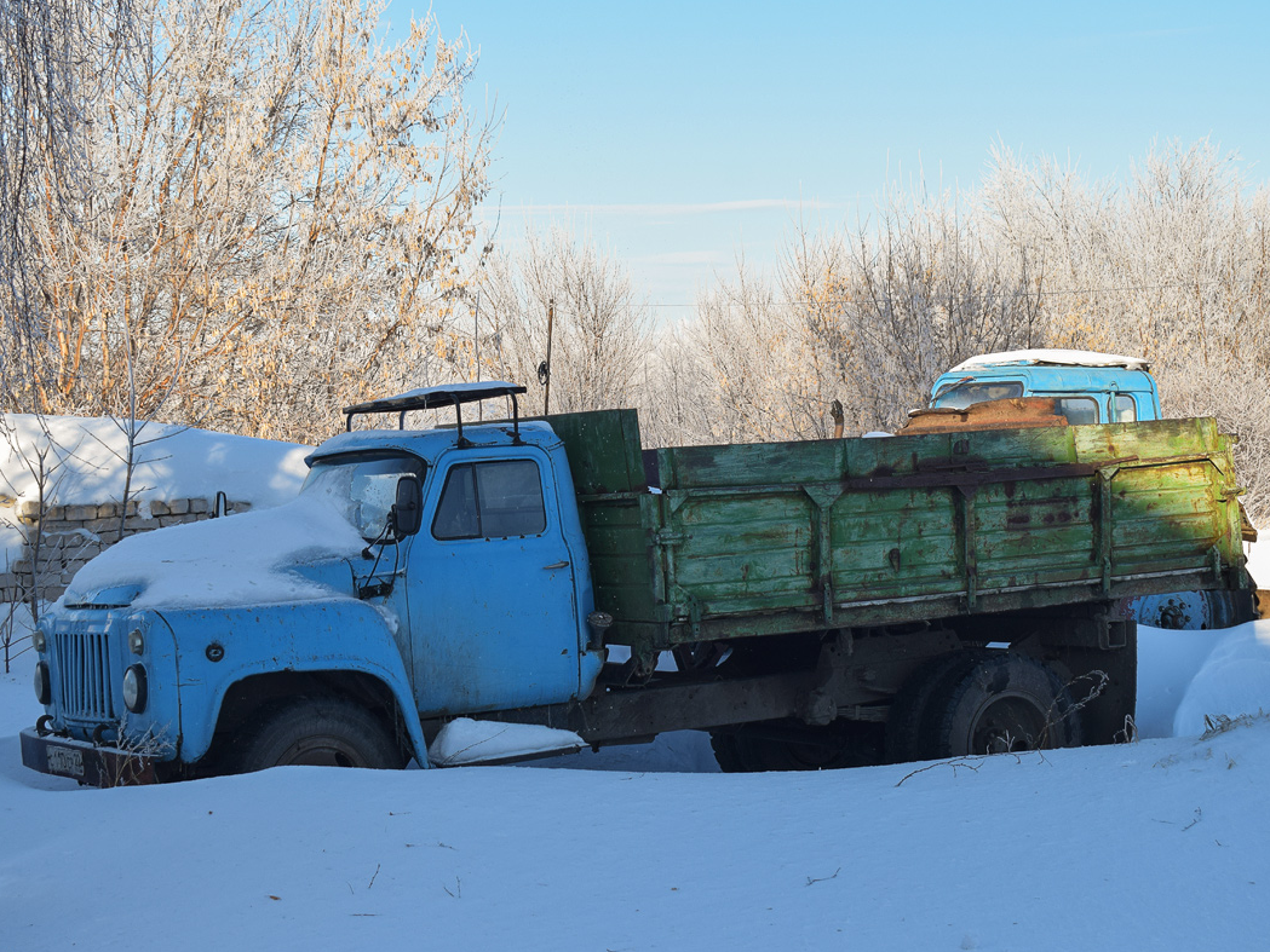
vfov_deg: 22.3
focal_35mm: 66
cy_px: 481
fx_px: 2422
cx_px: 626
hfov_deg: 29.4
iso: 200
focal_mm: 40
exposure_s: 1/400
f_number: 7.1
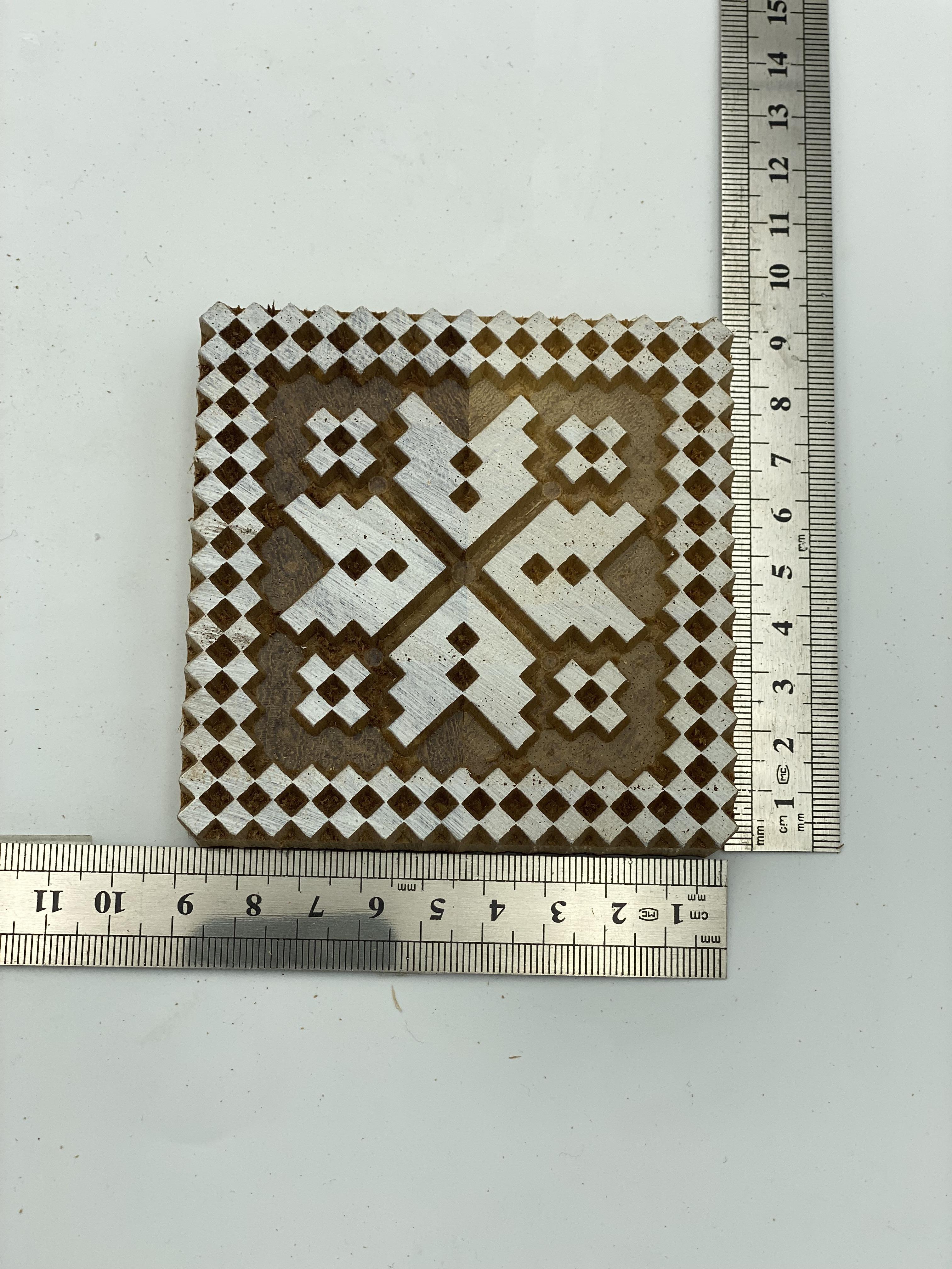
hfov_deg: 28.0
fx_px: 1907
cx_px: 476
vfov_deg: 36.8
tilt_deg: -78.5
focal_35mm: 52
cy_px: 634
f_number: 2
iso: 20
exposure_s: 1/657
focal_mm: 6
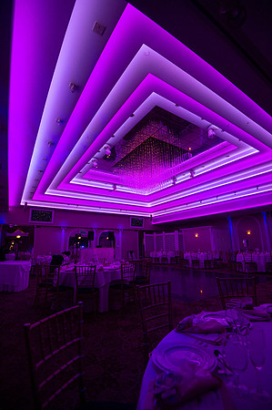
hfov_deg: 73.6
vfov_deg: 96.8
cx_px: 136
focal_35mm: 16
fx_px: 182
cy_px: 205
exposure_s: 1/320
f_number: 4
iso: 1000
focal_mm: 16
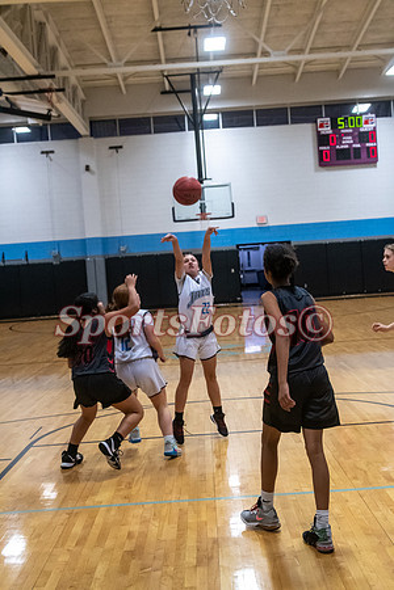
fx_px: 837
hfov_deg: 26.5
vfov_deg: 38.9
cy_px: 295
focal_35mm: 51
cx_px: 197
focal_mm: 34
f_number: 4
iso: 4000
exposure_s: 1/500
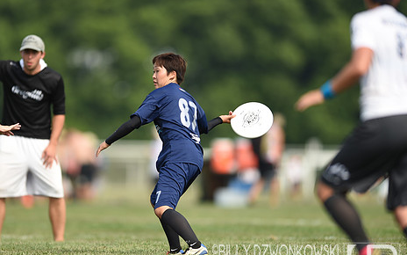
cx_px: 156
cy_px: 118
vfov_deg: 2.6
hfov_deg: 4.1
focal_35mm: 509
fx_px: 5646
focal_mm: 400
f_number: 2.8
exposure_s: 1/1000
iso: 100
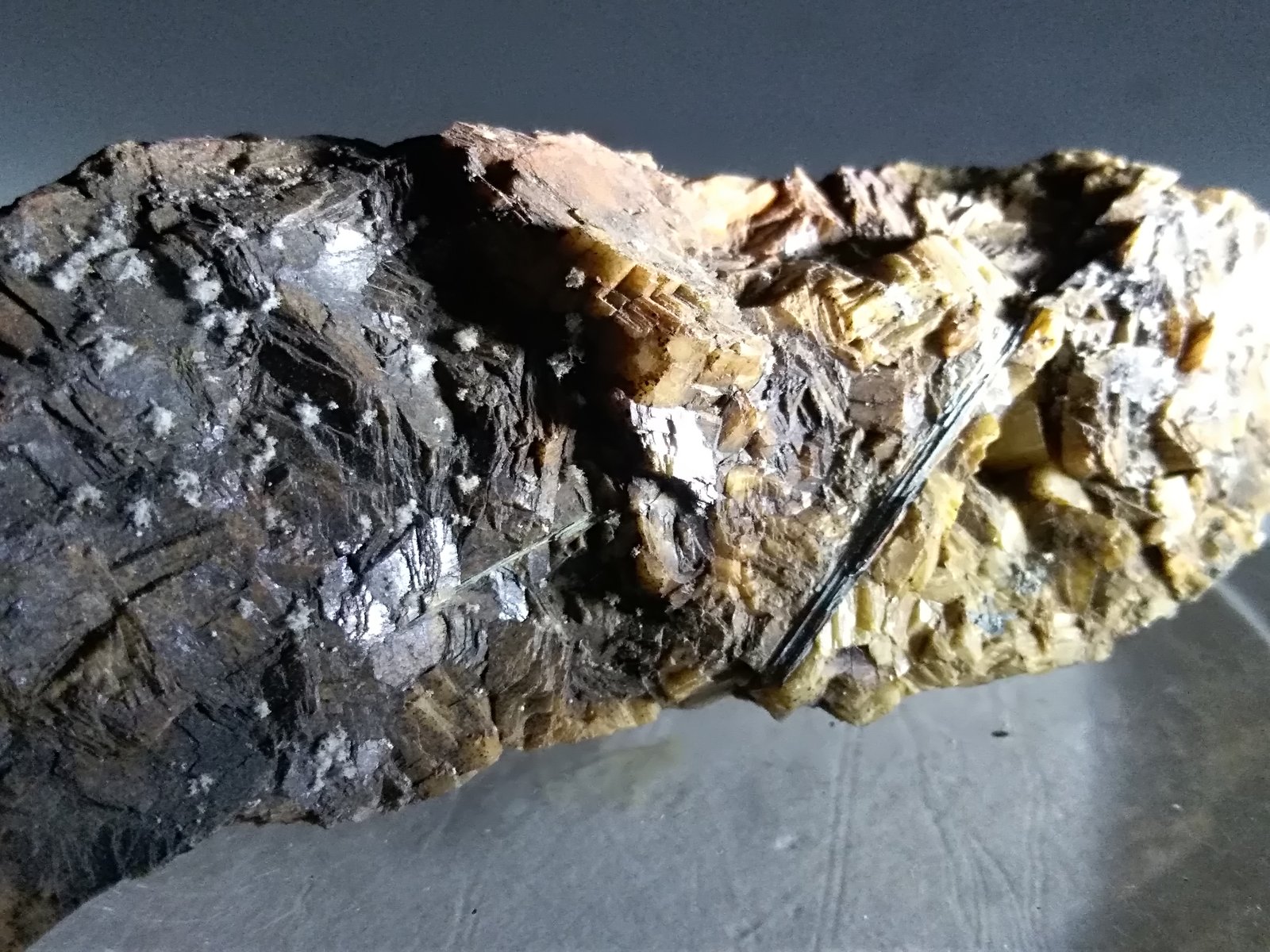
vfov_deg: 53.1
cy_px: 476
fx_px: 954
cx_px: 635
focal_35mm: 26
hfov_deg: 67.3
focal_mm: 3.54
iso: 697
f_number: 2
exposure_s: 1/33.3
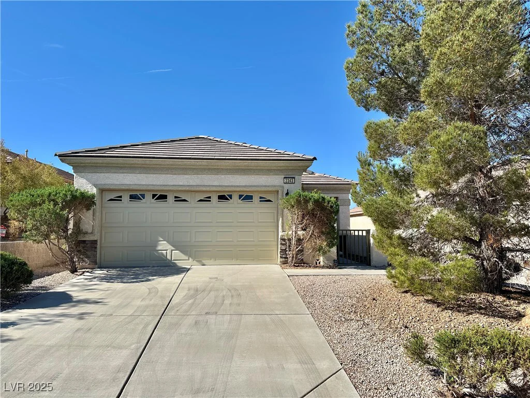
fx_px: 367
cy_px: 199
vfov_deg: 56.8
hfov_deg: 71.6
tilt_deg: +4.0
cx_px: 265
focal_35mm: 24
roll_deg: -0.5
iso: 80
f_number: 1.78
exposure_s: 1/5263
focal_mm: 6.86
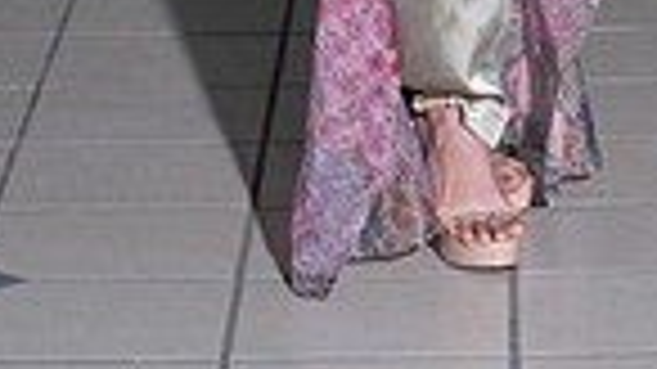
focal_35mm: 297
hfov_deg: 7.3
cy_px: -549
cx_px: 428
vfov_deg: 4.0
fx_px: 5172
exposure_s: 1/160
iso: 1000
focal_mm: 92
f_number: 6.3
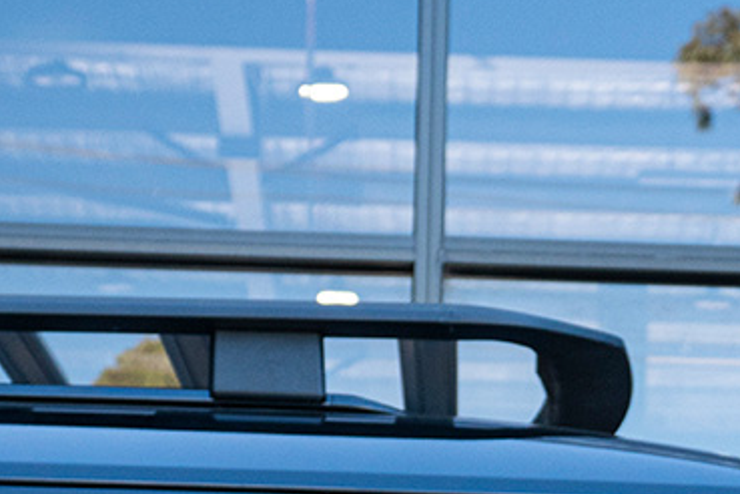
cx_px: 453
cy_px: 1064
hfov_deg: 12.4
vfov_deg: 7.8
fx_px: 3412
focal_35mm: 166
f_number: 4
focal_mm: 34
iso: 400
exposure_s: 1/160
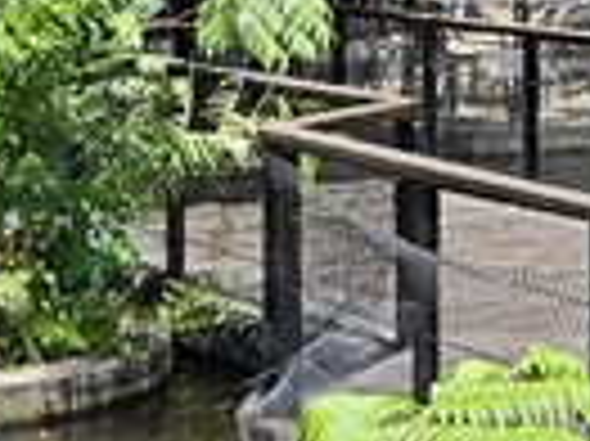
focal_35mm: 176
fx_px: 2997
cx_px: 455
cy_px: -351
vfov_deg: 8.1
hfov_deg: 11.2
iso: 25
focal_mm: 5.4
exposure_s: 1/701
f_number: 1.8
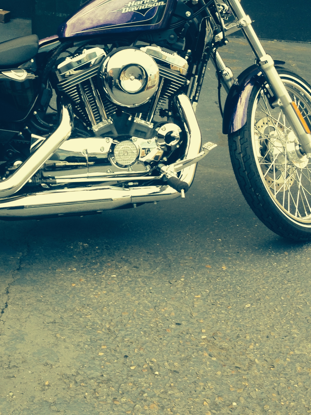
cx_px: 59
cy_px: 126
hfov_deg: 24.8
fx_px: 695
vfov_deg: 32.8
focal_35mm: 58
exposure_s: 1/40
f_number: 2.4
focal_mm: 4.12
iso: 50
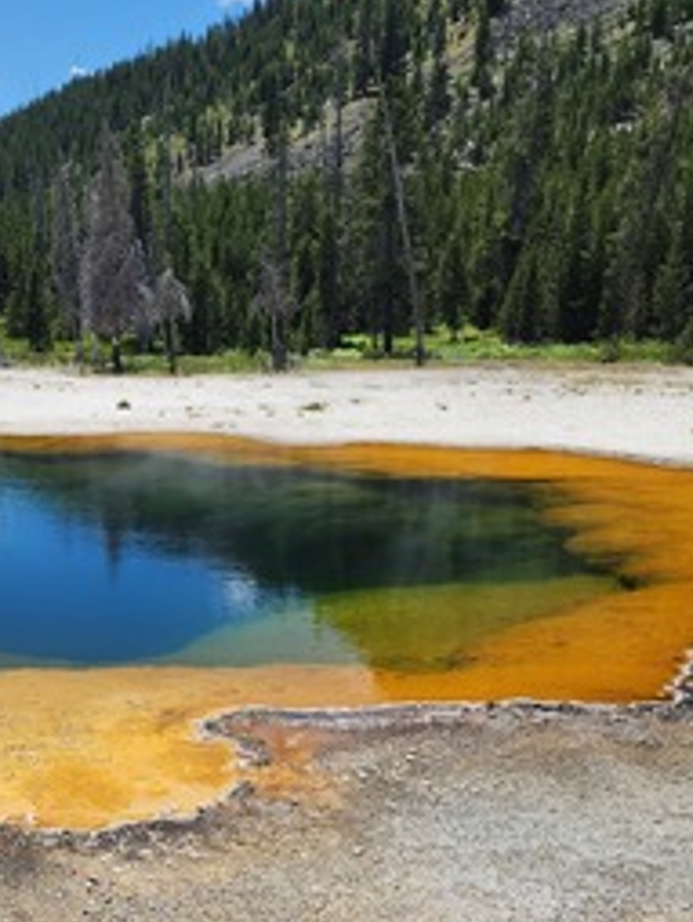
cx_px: 80
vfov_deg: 40.2
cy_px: 552
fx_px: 1252
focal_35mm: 47
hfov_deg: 29.7
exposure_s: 1/1422
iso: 12
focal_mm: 6.4
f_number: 1.8
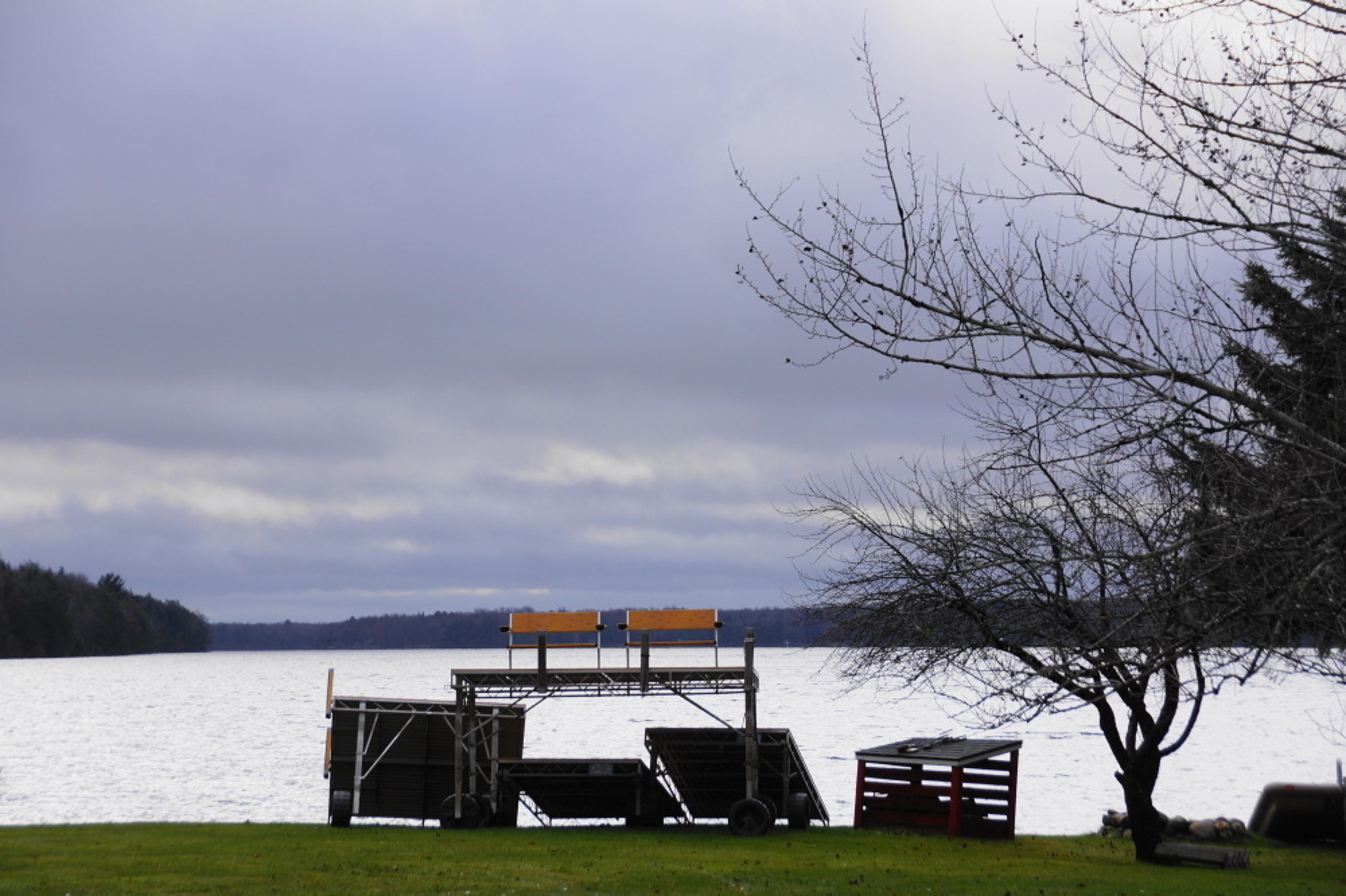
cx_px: 673
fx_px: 4485
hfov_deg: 17.1
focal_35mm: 120
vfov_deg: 11.4
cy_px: 448
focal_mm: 80
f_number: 7.1
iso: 100
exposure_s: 1/125
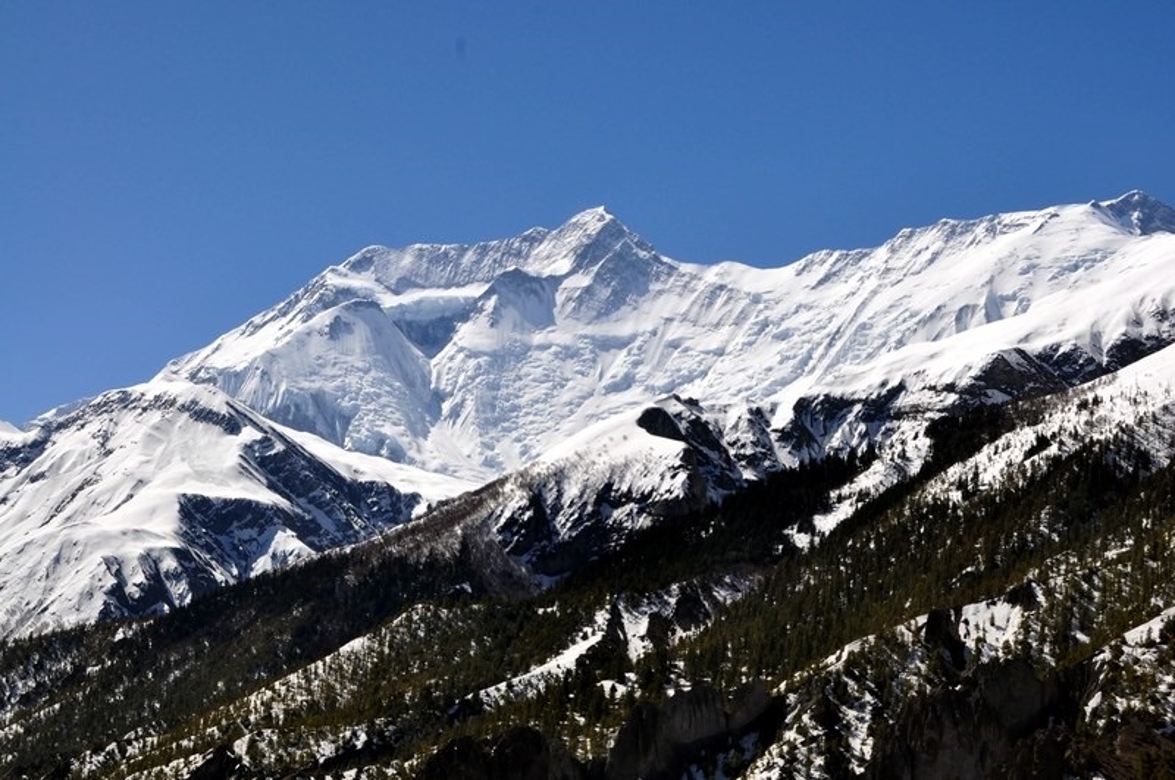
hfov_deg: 24.7
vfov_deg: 16.5
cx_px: 588
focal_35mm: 82
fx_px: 2689
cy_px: 390
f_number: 11
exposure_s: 1/500
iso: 200
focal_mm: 55
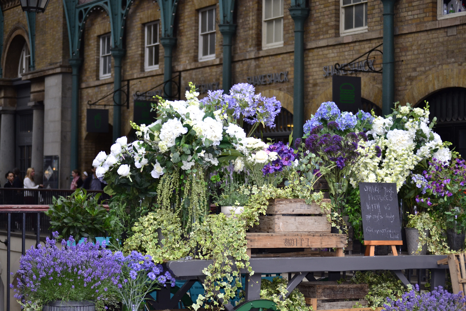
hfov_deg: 22.6
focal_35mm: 90
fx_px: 1165
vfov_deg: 15.2
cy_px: 156
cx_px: 233
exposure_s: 1/200
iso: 400
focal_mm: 60
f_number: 4.5
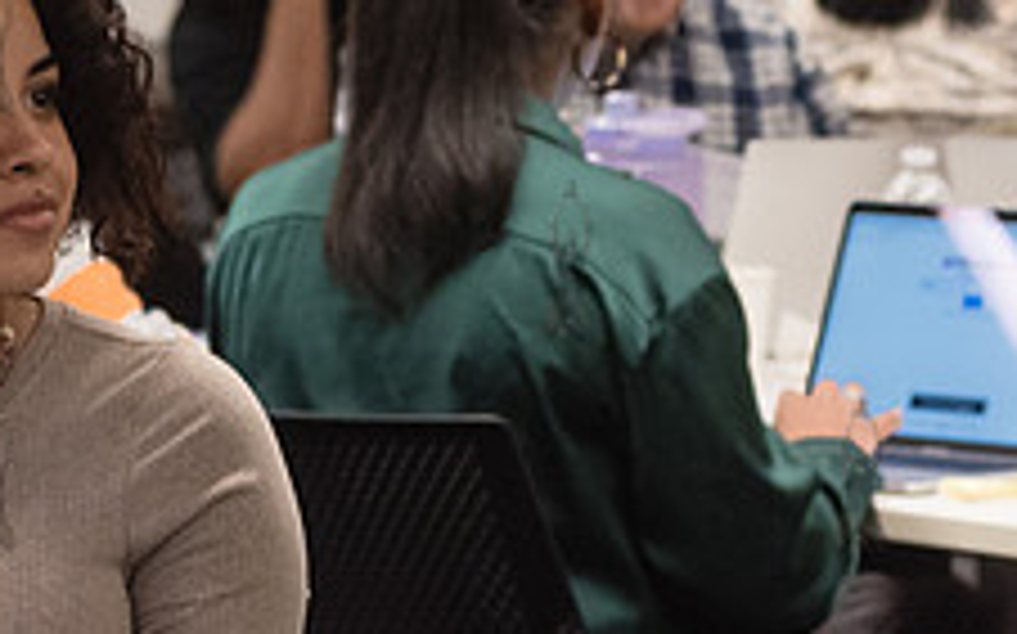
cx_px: -31
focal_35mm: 296
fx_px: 8200
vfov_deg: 4.4
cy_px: 517
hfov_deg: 7.1
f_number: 4.5
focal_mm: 86
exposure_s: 1/250
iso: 2500
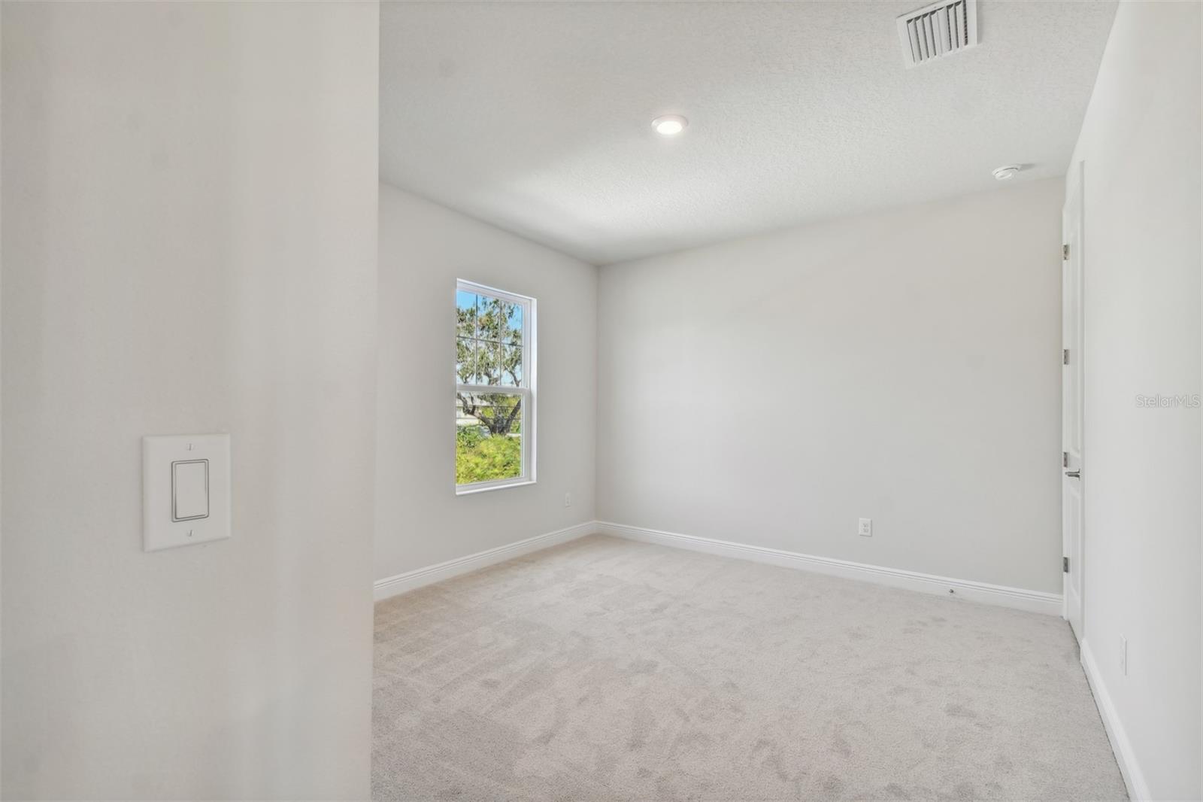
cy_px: 401
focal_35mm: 15
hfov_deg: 100.4
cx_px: 602
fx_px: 501
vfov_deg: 77.3
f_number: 7.1
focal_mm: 10
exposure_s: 1/15
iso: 100
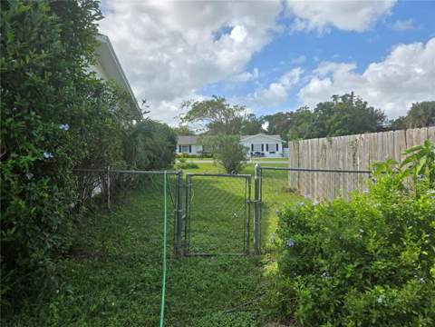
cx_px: 218
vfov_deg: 58.9
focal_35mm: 23
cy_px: 164
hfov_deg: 73.9
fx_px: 289
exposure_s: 1/2921
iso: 50
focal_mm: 5.4
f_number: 1.8
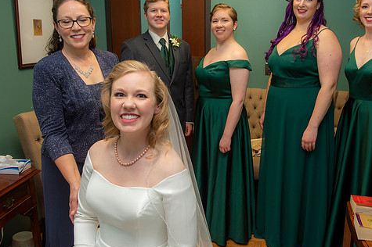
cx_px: 220
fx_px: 341
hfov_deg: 56.9
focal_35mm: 33
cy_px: 108
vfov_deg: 39.8
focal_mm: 27
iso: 1250
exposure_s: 1/160
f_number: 5.6
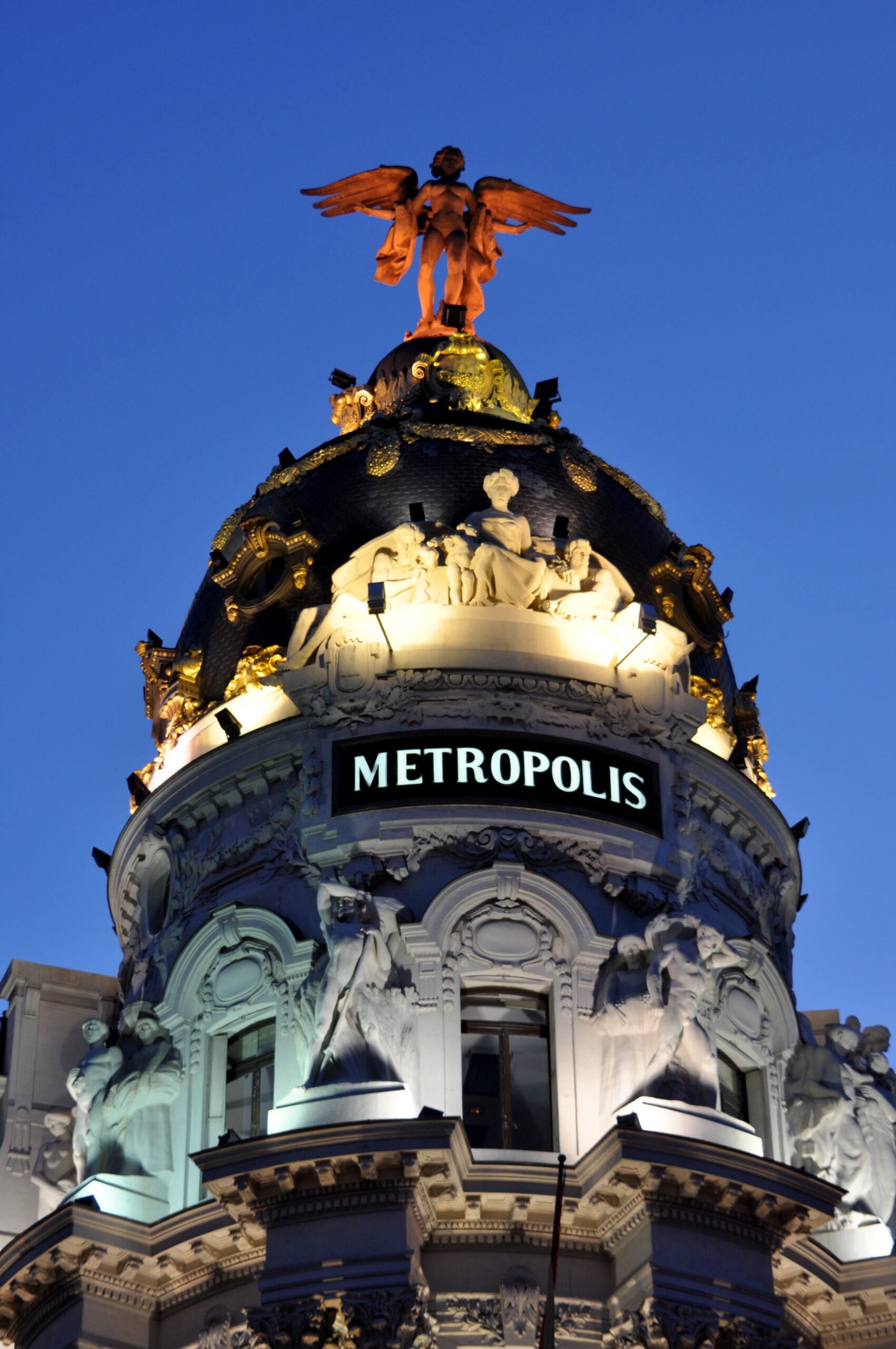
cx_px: 448
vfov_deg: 22.6
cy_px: 674
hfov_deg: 15.1
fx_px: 3369
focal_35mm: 90
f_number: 4.8
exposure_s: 1/15
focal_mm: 60
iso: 200
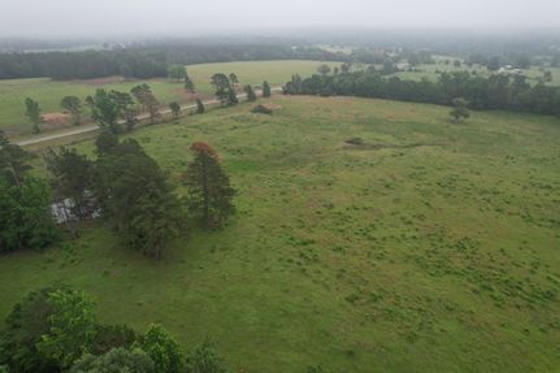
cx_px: 280
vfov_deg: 57.2
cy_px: 186
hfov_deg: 78.6
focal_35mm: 22
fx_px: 342
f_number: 2.8
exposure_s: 1/350
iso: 130
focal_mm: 8.38
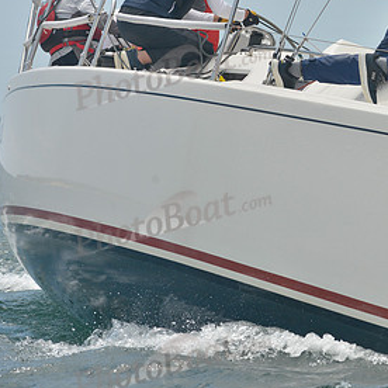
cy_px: 127
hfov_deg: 4.9
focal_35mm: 357
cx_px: 346
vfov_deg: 4.9
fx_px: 4527
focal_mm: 200
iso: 280
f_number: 8
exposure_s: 1/1000
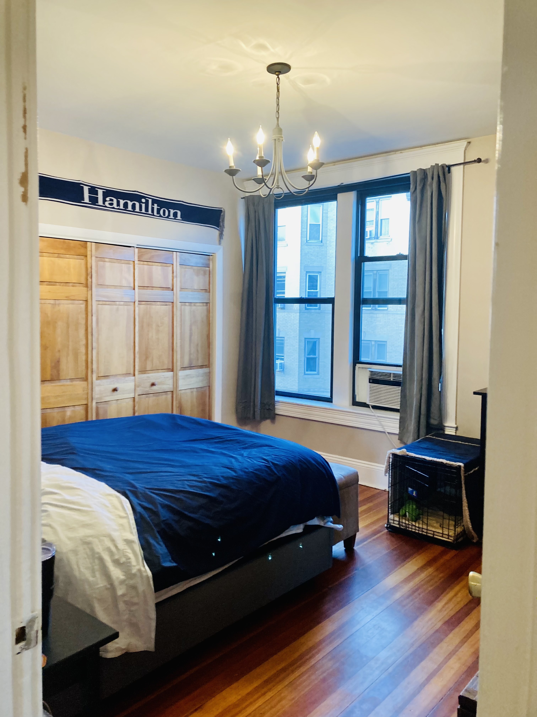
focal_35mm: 28
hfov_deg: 49.7
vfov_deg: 63.4
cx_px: 268
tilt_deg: -2.9
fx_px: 579
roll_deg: -0.4
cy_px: 358
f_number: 1.8
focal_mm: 3.99
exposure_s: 1/60
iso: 125
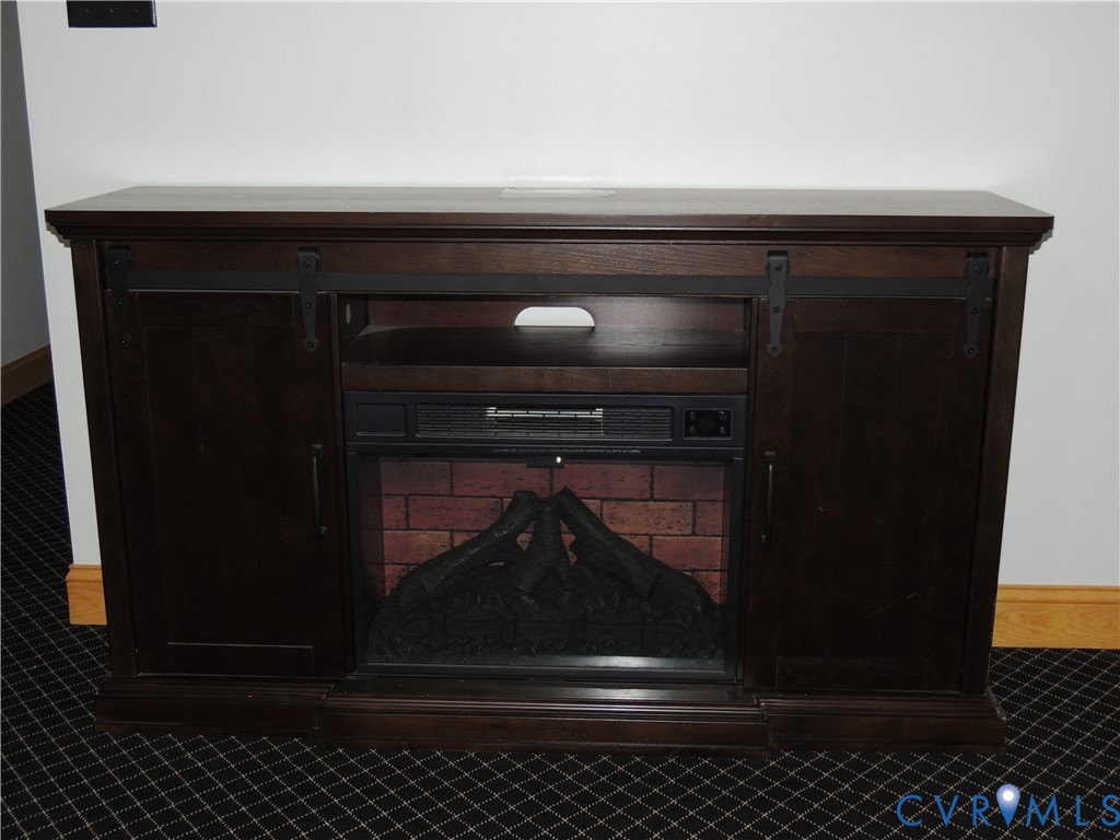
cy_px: 420
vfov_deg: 36.0
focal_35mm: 40
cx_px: 560
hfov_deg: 46.8
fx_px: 1294
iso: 200
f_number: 3.3
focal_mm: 7.1
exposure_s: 1/30
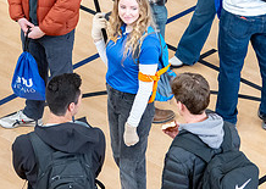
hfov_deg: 8.9
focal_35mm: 223
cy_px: 127
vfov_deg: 6.4
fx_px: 1682
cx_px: -83
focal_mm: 78
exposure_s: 1/250
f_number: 4.5
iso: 1250
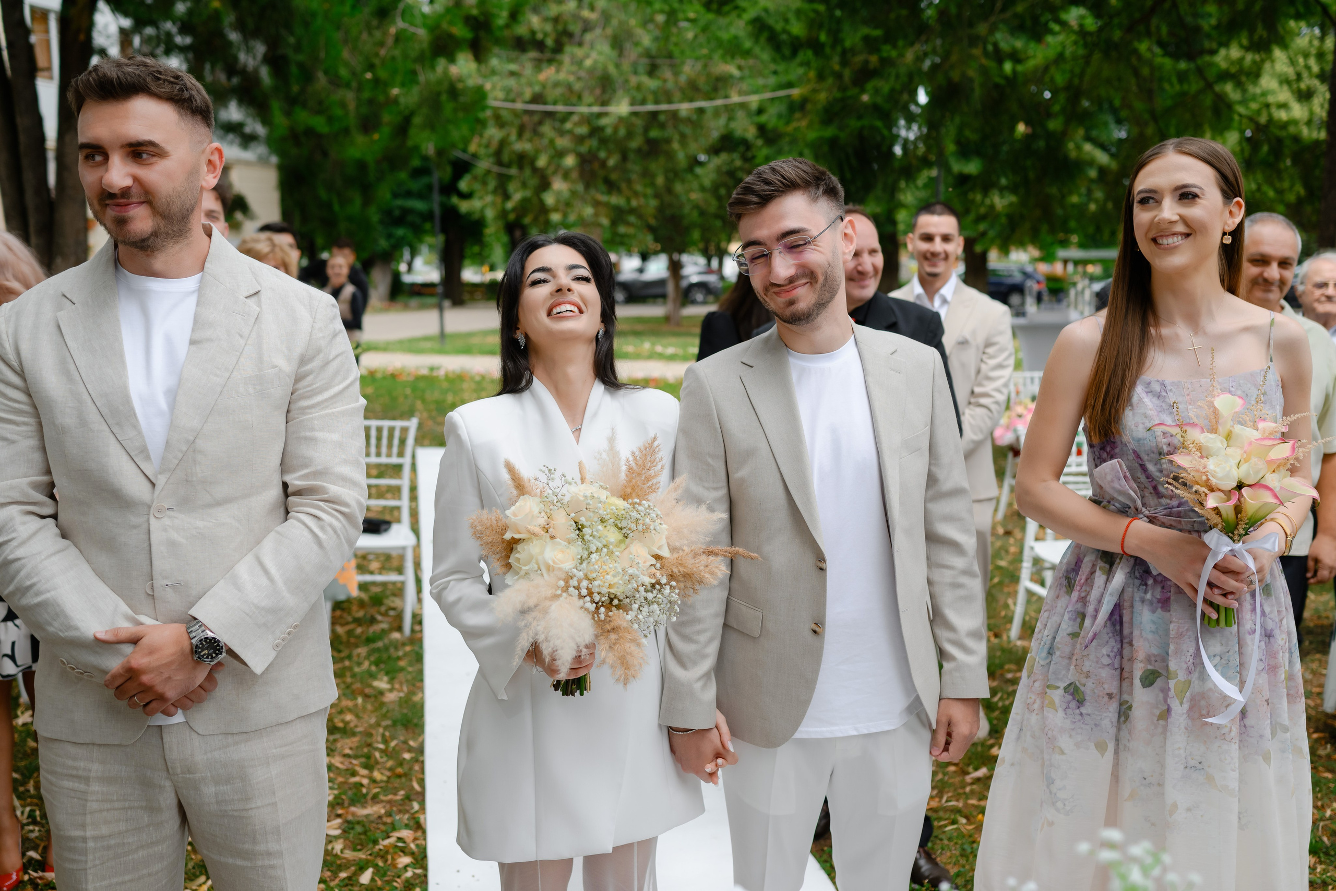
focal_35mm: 35
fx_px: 1299
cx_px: 668
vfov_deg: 37.9
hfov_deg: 54.4
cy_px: 446
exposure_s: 1/800
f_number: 2.8
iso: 125
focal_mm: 35
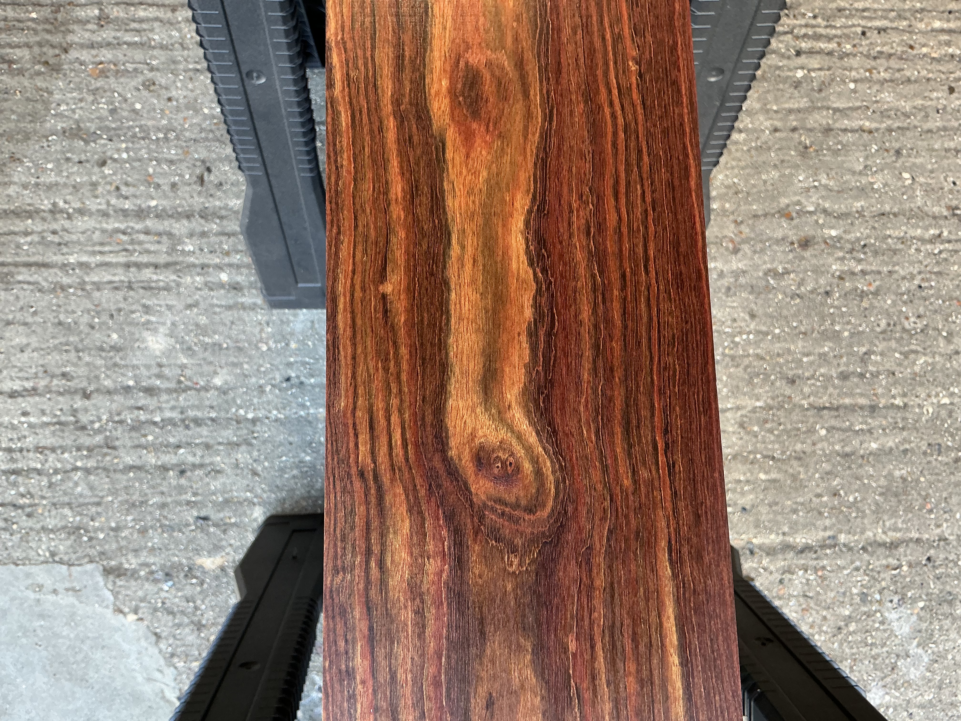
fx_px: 805
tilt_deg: -80.5
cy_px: 360
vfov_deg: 48.2
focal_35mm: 29
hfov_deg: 61.7
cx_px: 480
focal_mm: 3
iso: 50
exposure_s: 1/60
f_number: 1.8
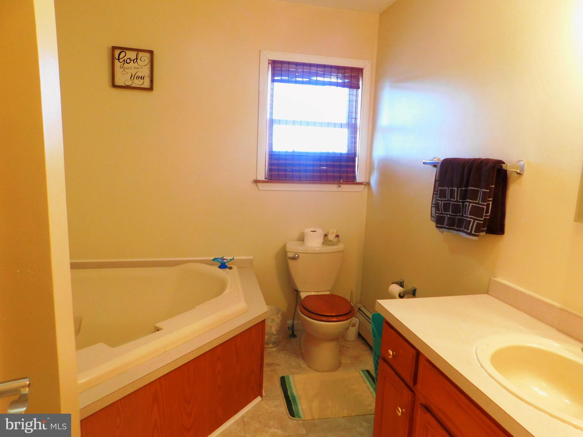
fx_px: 387
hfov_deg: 73.9
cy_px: 218
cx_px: 292
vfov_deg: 58.9
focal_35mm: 23
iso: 400
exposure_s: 1/13
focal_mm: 4
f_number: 3
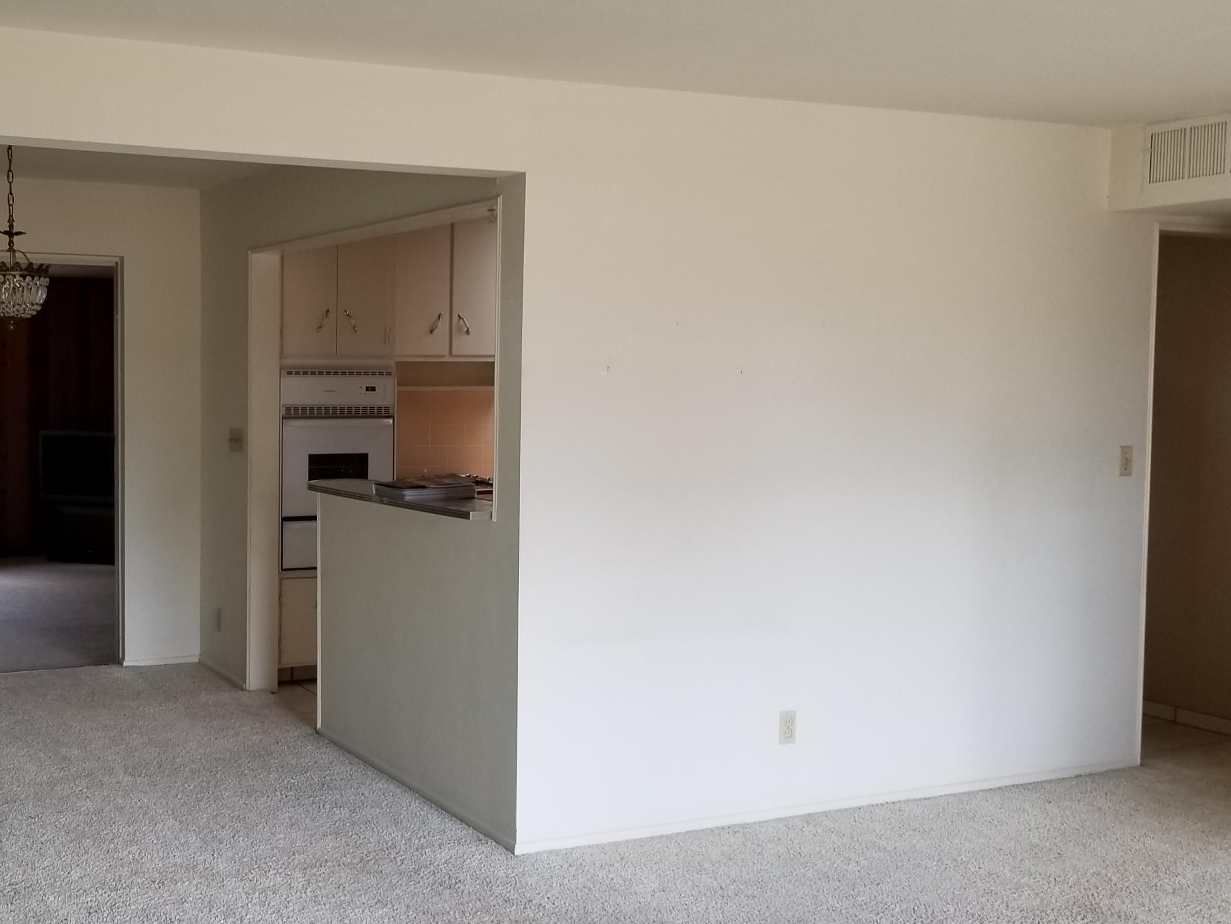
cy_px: 524
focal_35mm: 40
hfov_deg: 45.6
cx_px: 350
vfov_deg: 35.9
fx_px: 1423
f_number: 1.7
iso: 64
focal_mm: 4.25
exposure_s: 1/60
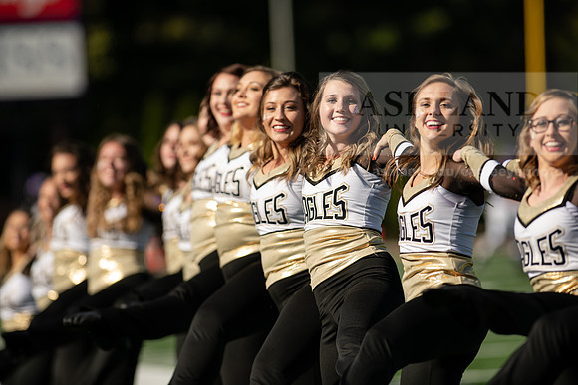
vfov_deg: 4.6
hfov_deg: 6.9
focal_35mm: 300
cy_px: 192
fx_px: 4818
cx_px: 289
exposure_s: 1/2000
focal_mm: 300
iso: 125
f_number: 3.5
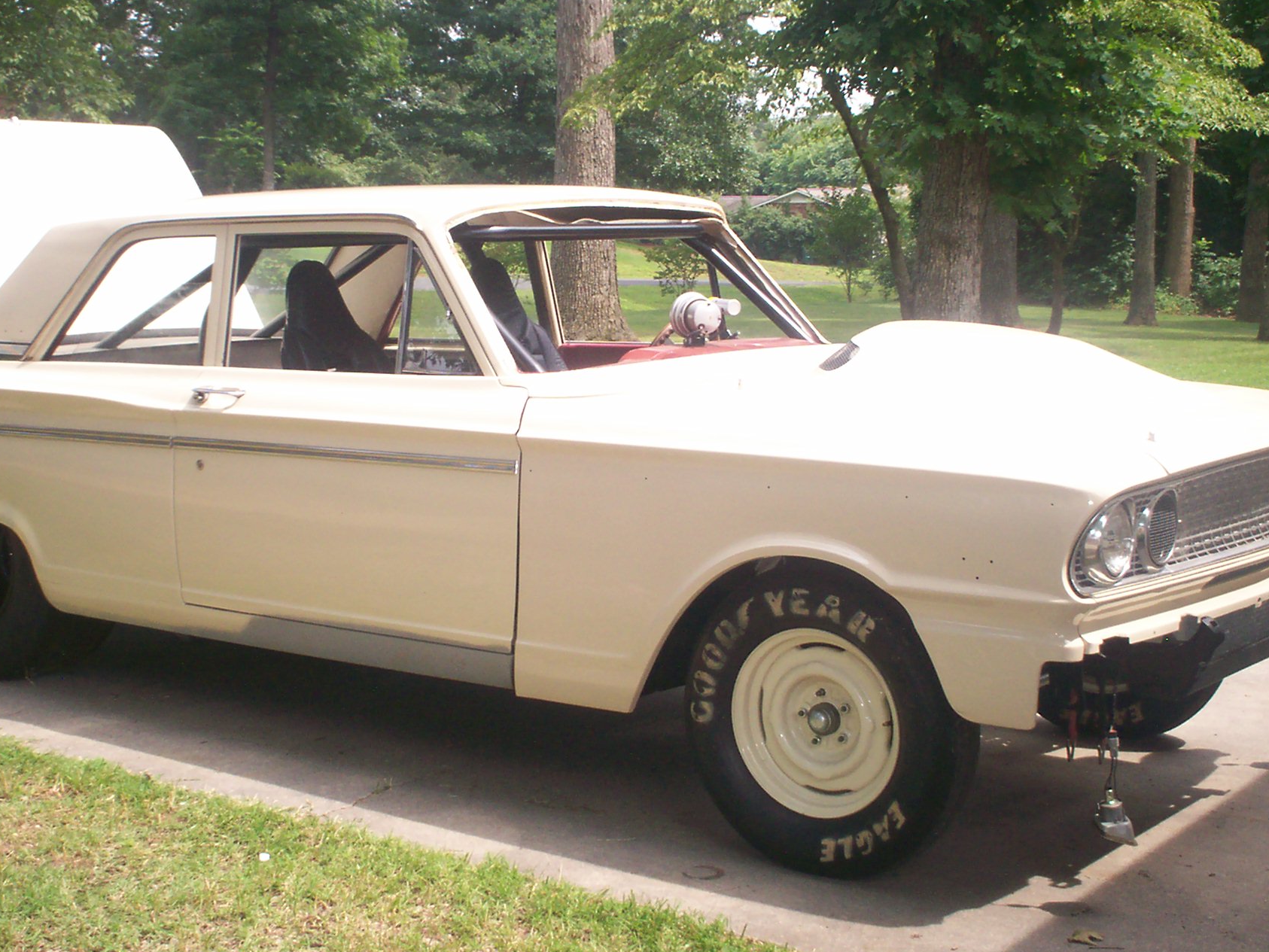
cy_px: 432
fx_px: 2017
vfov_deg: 26.6
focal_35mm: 55
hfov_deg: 34.9
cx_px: 588
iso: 100
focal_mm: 6
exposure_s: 1/178
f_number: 4.5
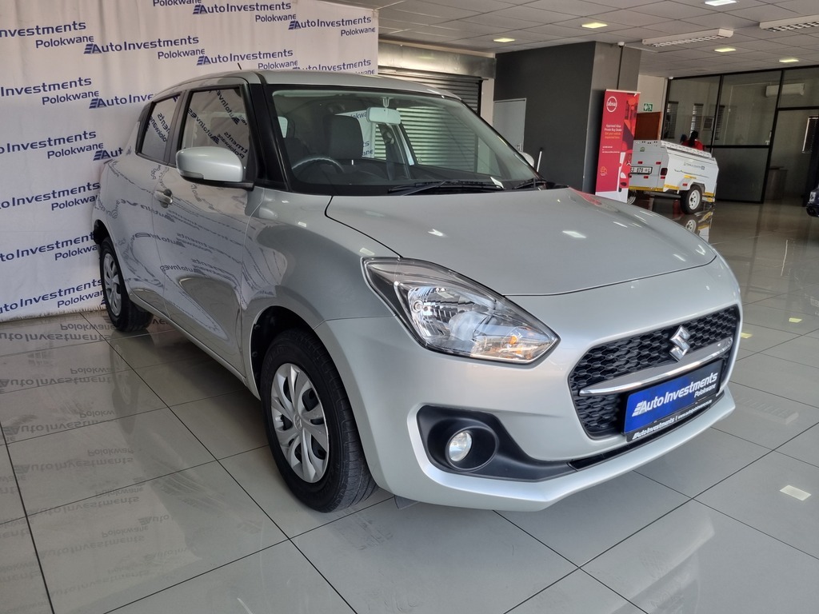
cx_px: 410
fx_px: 615
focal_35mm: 26
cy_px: 307
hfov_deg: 67.3
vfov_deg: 53.1
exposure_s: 1/117
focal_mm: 5.4
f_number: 1.8
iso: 64
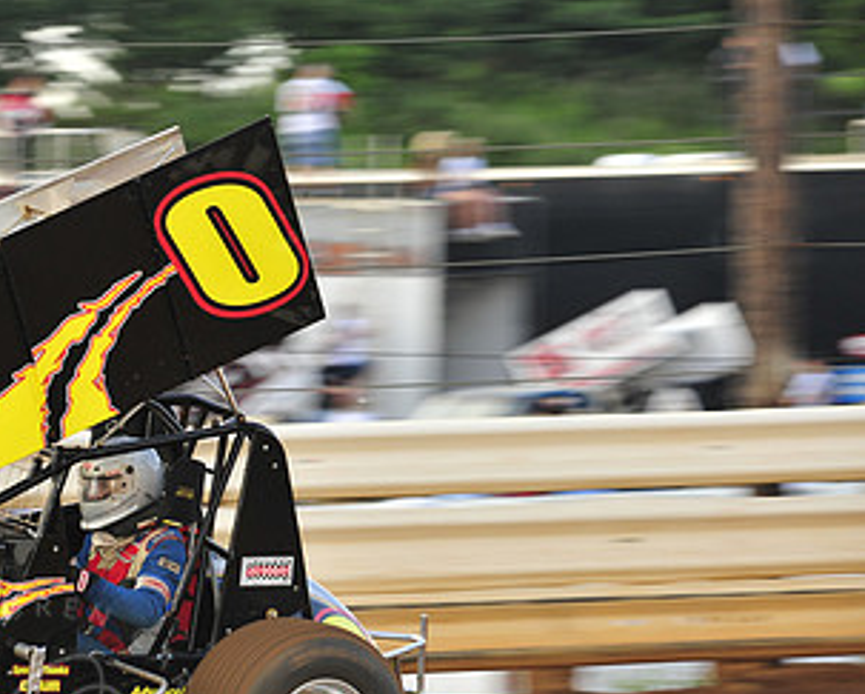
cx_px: 43
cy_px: 506
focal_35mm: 332
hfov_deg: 5.8
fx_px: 8508
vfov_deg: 4.7
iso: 800
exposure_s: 1/320
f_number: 8
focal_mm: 185
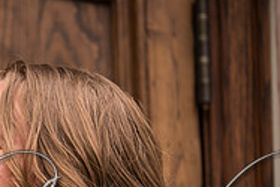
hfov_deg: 5.5
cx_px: -73
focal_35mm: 372
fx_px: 2895
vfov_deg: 3.7
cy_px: 163
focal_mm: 120
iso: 100
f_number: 4
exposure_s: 1/250
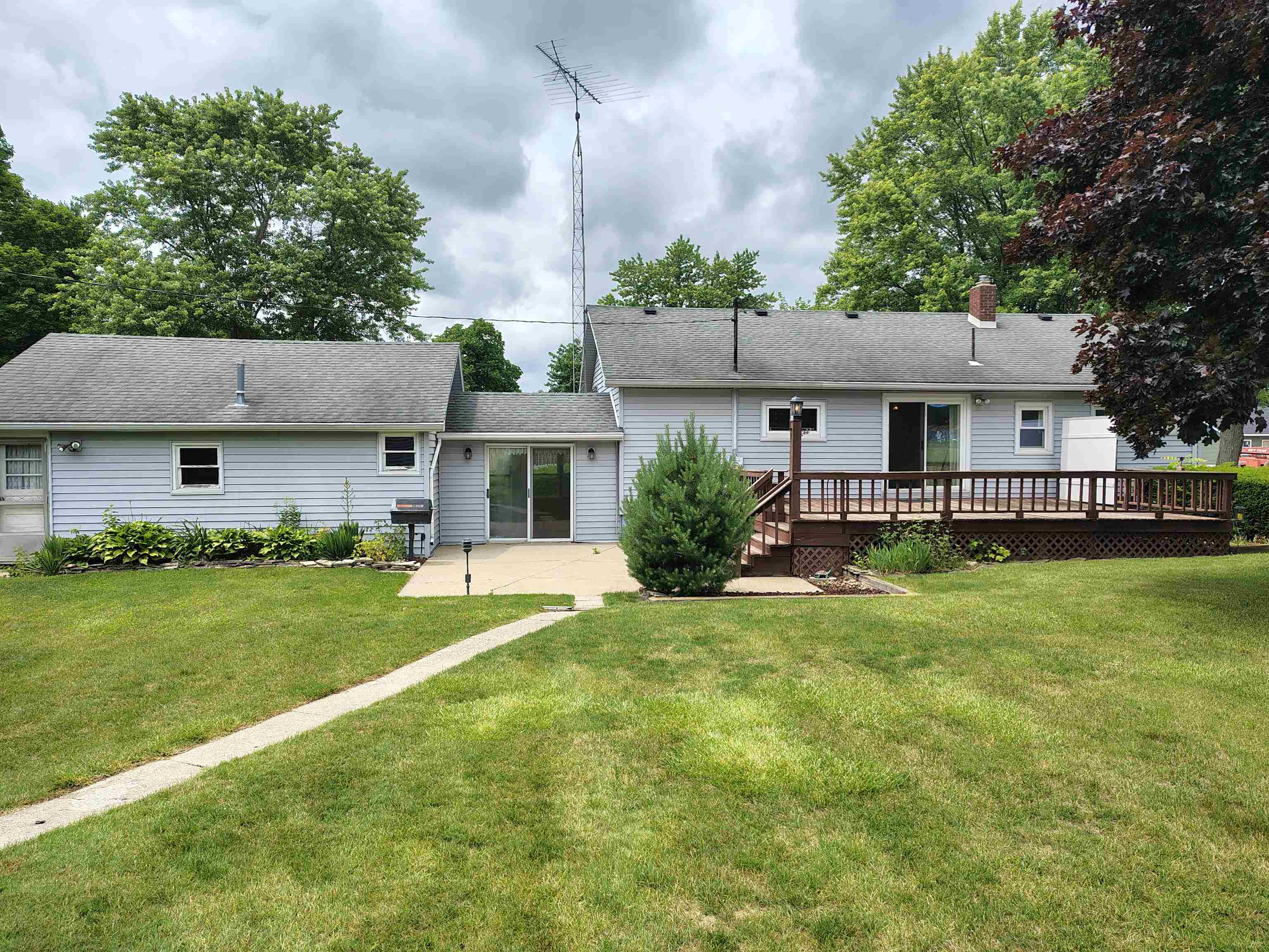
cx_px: 634
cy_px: 476
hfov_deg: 71.6
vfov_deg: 56.8
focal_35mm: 24
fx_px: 880
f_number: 1.8
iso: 100
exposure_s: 1/1033
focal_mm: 5.56
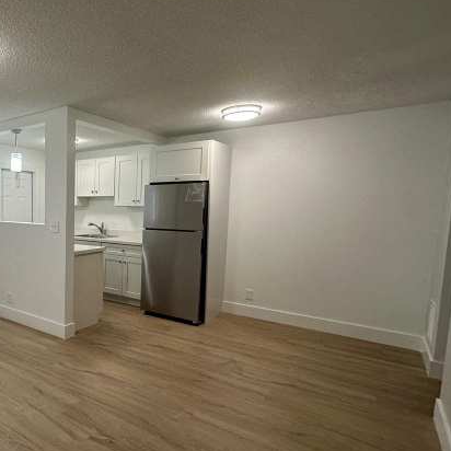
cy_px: 243
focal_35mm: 24
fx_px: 354
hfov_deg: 57.6
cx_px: 61
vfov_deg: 64.9
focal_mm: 2.22
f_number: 2.2
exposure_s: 1/120
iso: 125
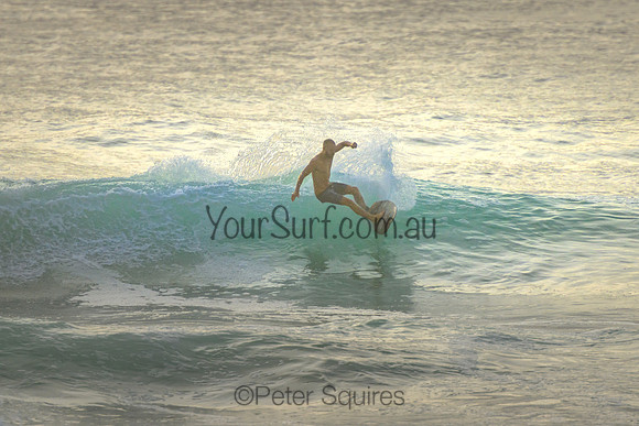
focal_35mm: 550
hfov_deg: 3.7
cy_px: 172
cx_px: 353
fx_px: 9761
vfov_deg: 2.5
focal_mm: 400
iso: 560
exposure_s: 1/2000
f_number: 5.6
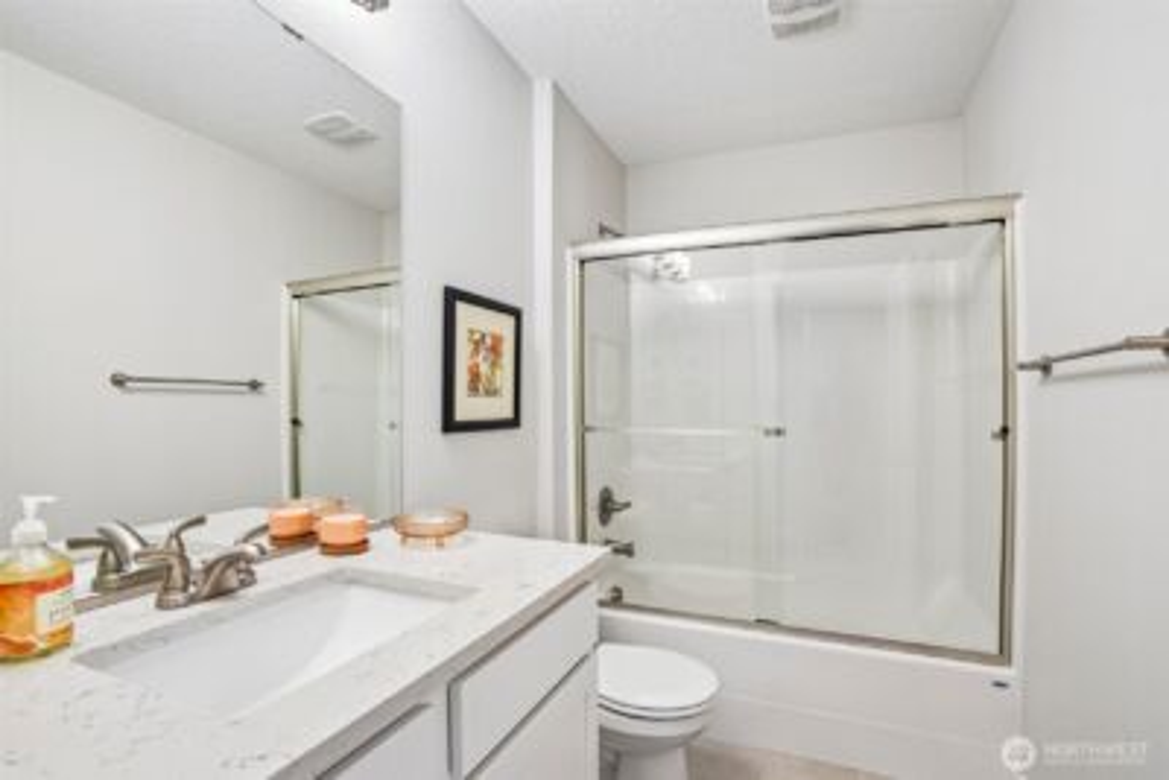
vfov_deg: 73.8
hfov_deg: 96.7
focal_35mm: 16
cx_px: 584
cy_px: 390
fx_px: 520
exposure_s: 1/10
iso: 400
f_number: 8
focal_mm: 16
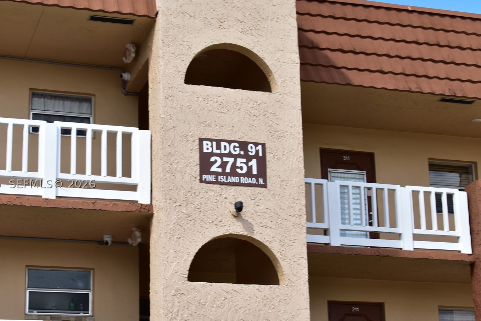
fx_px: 1203
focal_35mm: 90
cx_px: 235
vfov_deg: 15.2
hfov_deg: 22.6
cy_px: 183
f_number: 7.1
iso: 100
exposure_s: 1/200
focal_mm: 48
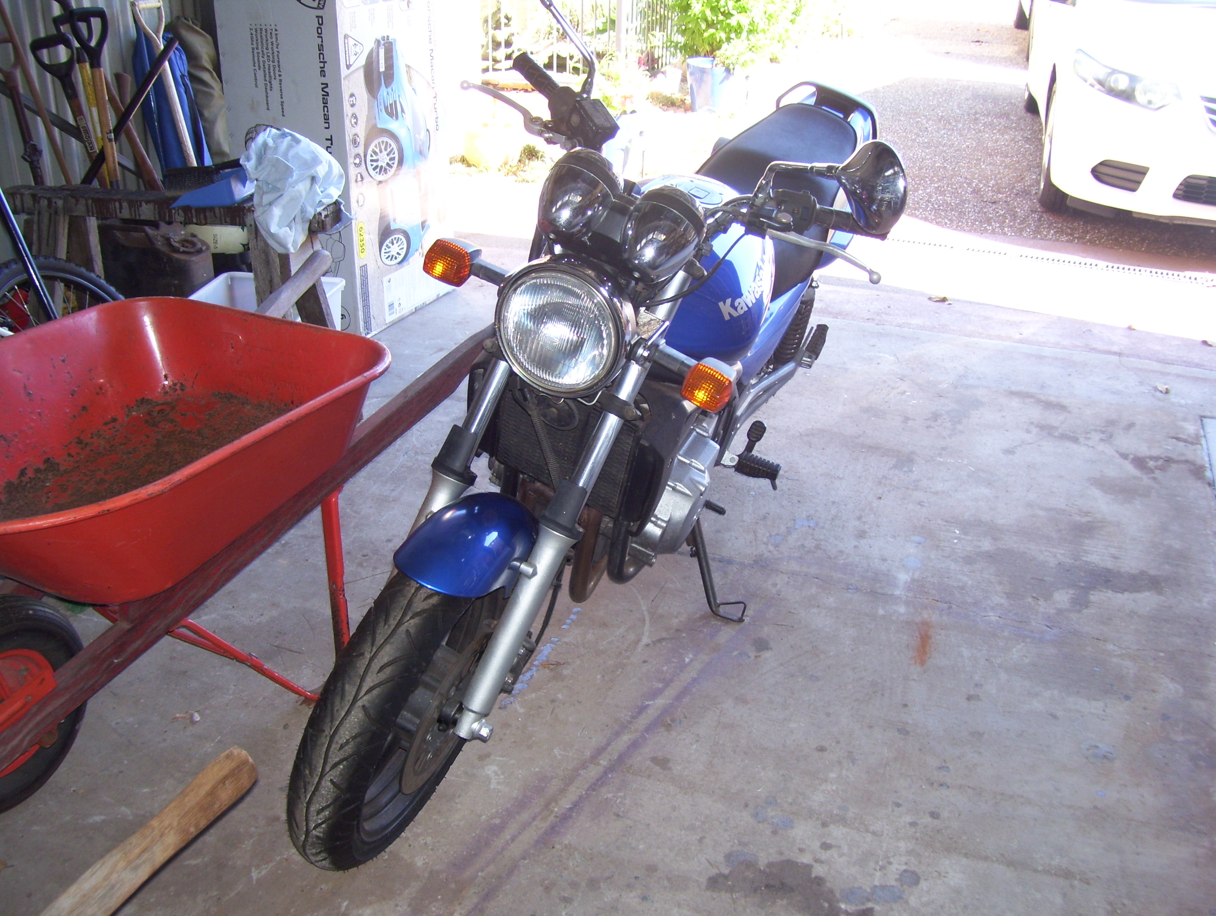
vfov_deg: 39.7
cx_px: 608
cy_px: 458
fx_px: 1266
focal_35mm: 36
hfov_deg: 51.3
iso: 100
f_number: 2.7
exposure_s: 1/60
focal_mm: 6
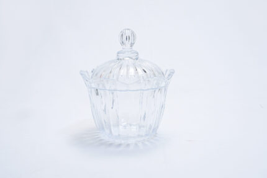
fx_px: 423
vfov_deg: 23.8
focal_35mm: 57
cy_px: 89
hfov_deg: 35.0
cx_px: 134
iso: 3200
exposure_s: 1/125
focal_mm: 57
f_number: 13
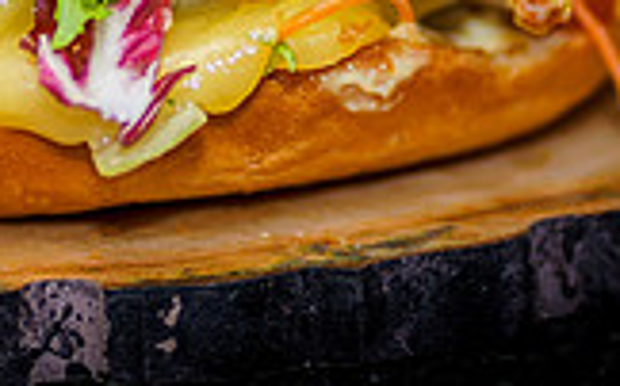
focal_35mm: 379
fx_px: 6400
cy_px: -165
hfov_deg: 5.5
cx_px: -51
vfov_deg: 3.4
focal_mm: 85
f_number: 1.8
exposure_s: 1/80
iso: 100
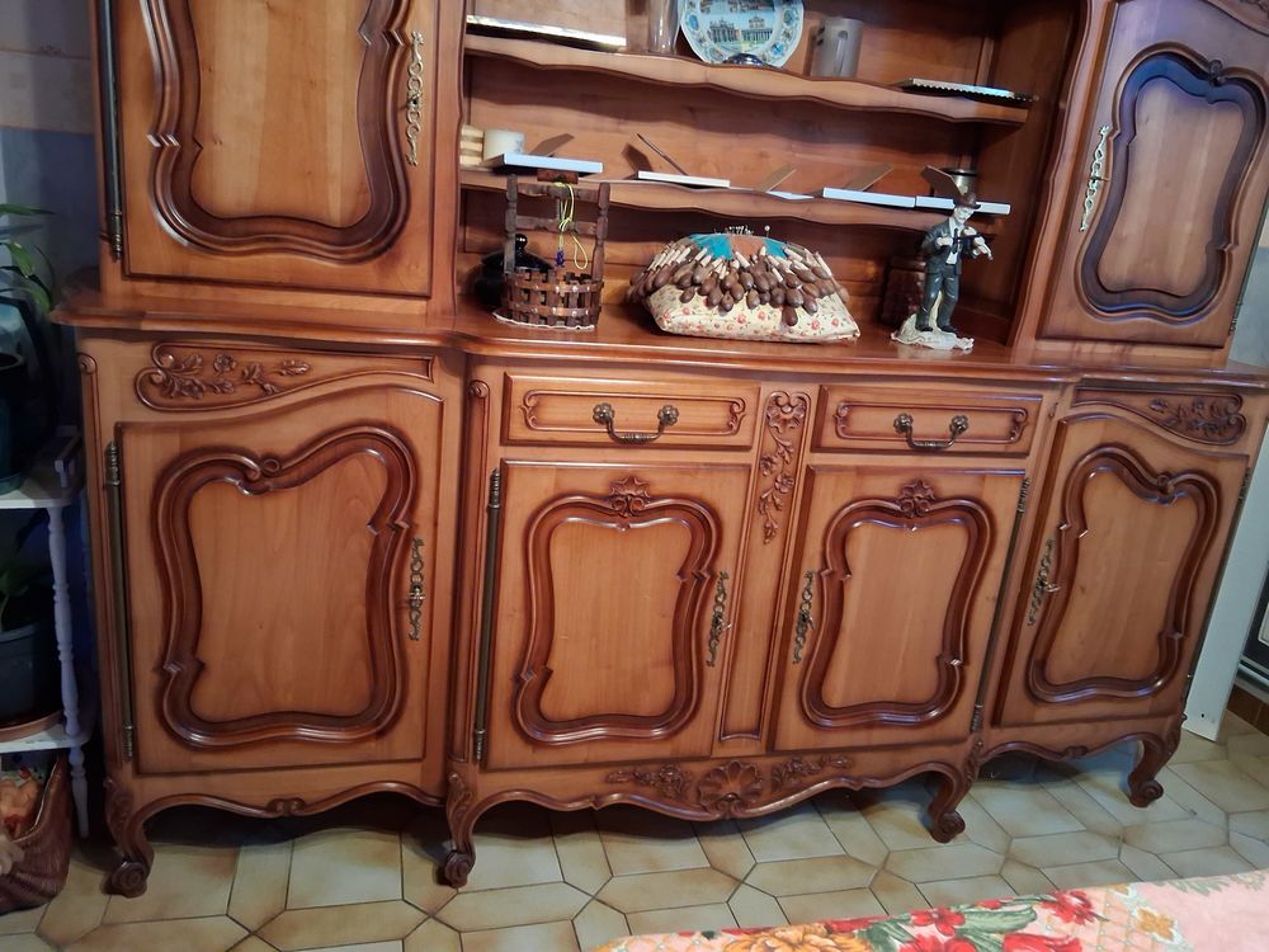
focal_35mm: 26
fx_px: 953
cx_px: 634
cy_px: 476
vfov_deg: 53.1
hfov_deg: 67.3
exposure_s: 1/25
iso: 800
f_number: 1.8
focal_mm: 3.98
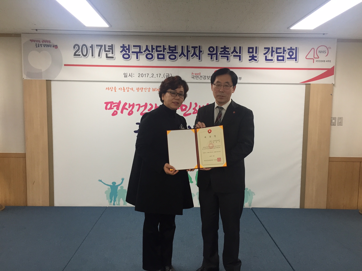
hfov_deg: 61.7
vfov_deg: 48.2
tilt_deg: -6.5
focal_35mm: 29
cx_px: 181
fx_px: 303
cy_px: 136
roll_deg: -1.0
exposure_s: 1/30
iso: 40
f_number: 2.2
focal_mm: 4.15
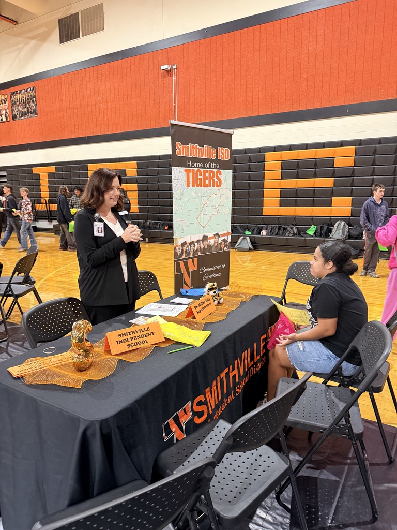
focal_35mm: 24
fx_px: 367
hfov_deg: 56.8
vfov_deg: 71.6
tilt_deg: -11.6
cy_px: 265
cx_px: 198
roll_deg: +1.8
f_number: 1.78
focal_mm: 6.76
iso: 400
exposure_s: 1/60
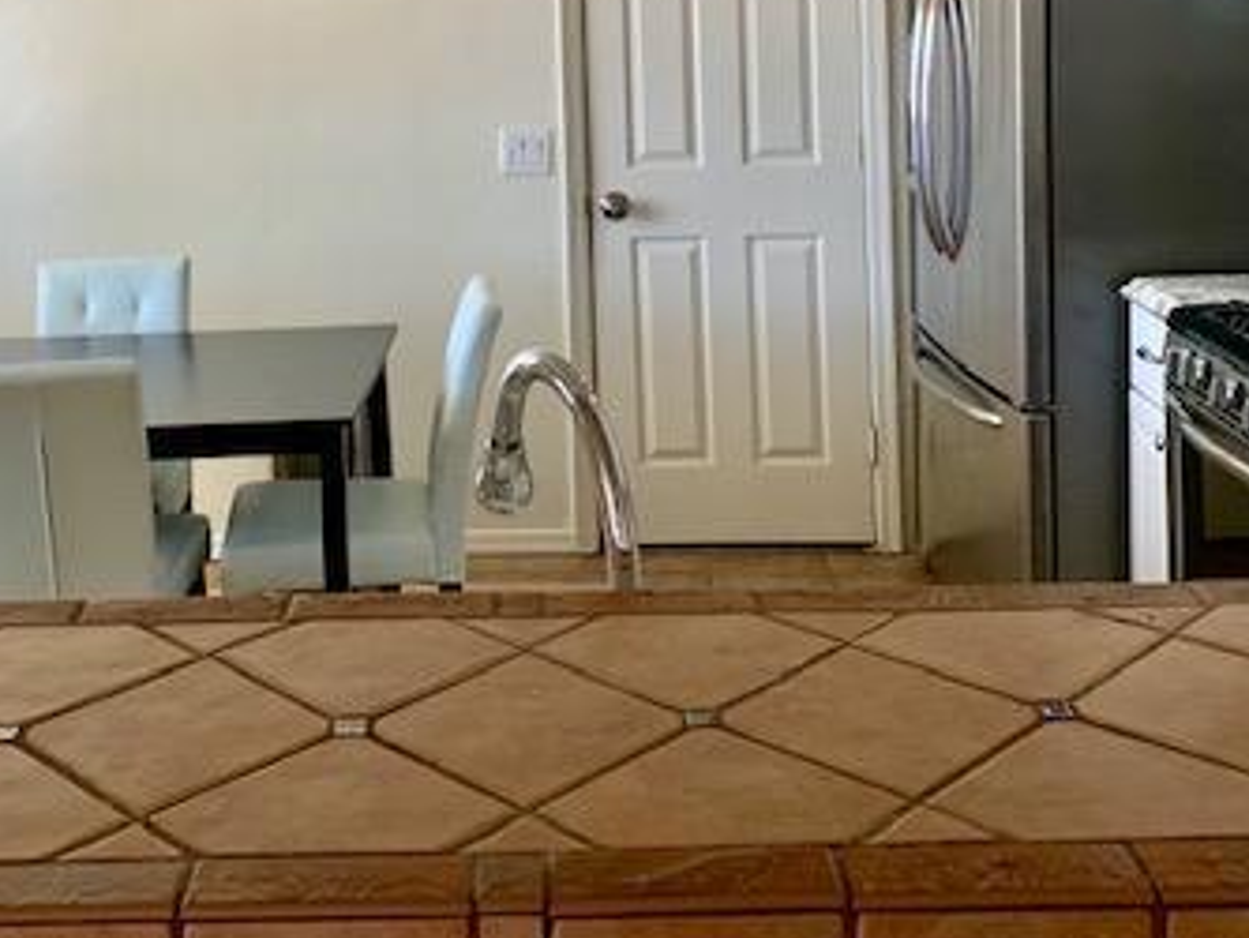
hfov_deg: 37.9
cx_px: 443
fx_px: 1805
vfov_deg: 27.9
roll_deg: +1.6
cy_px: 64
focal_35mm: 50
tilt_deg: -4.2
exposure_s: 1/100
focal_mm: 4.25
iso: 100
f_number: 1.8
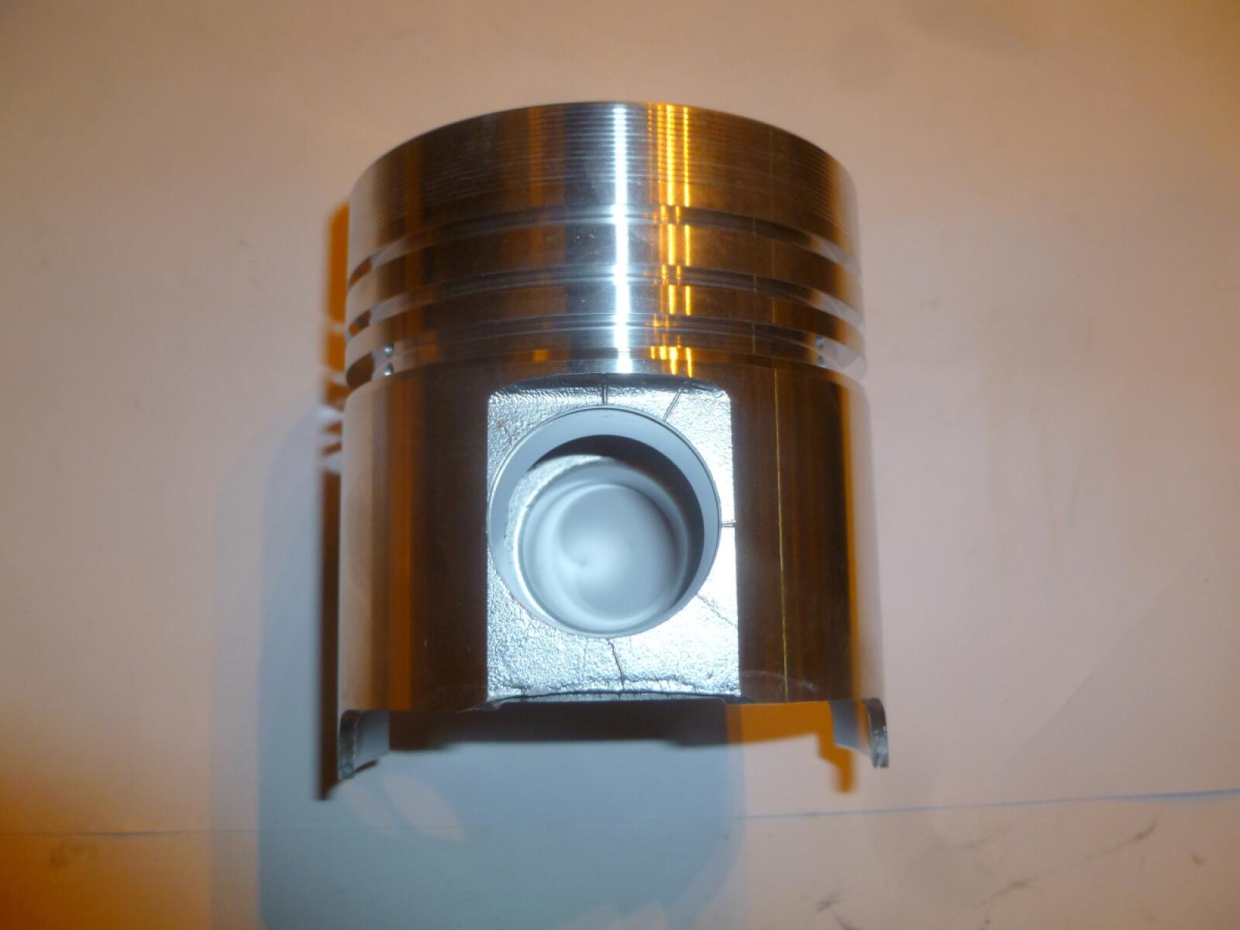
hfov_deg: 63.4
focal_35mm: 28
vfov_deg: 49.7
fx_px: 1003
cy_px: 465
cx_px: 620
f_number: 3.3
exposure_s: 1/30
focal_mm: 5
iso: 160
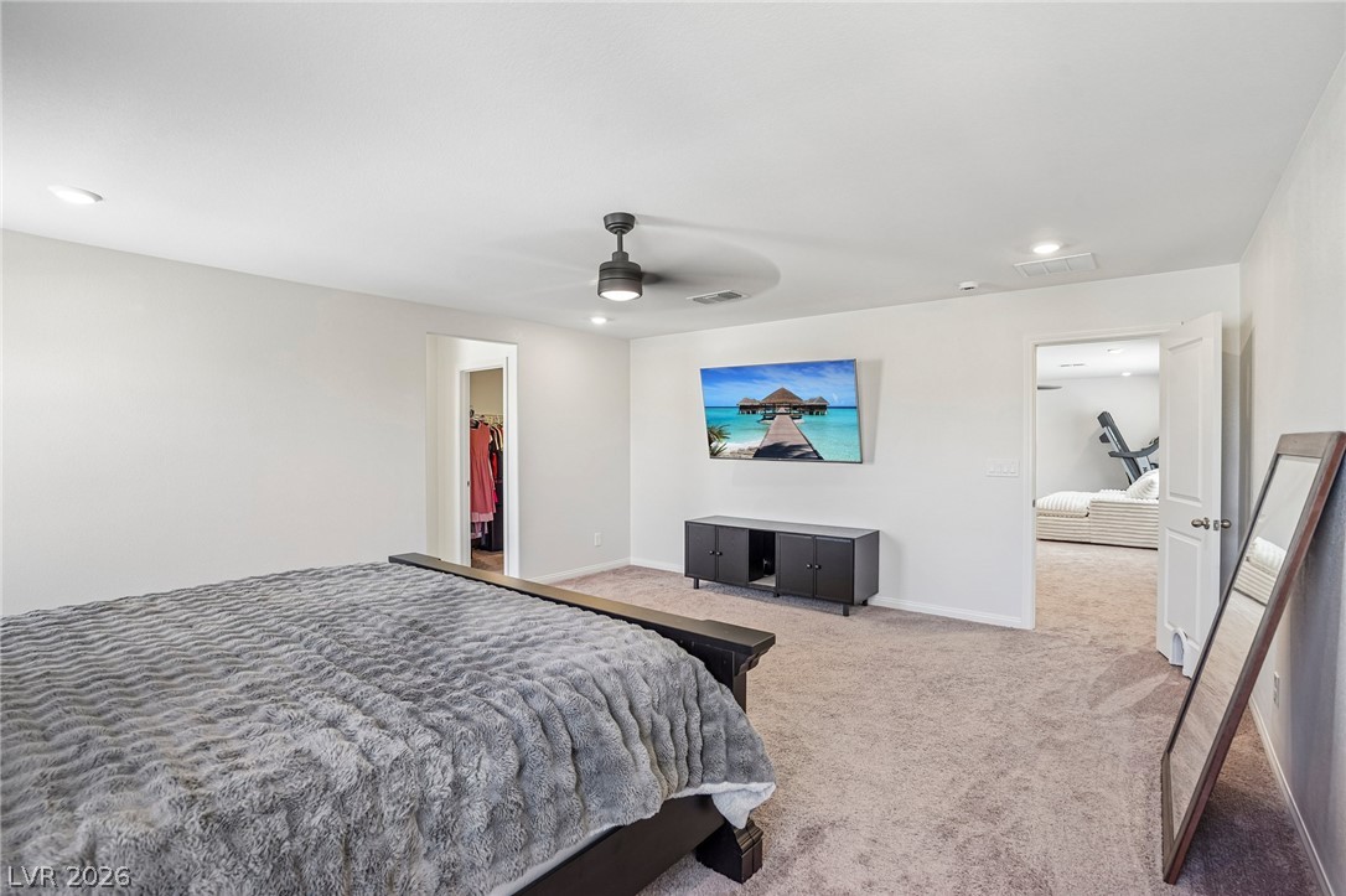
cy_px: 448
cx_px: 673
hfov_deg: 96.8
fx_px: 598
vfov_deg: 73.7
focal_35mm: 16
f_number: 8
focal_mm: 16
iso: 400
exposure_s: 1/13
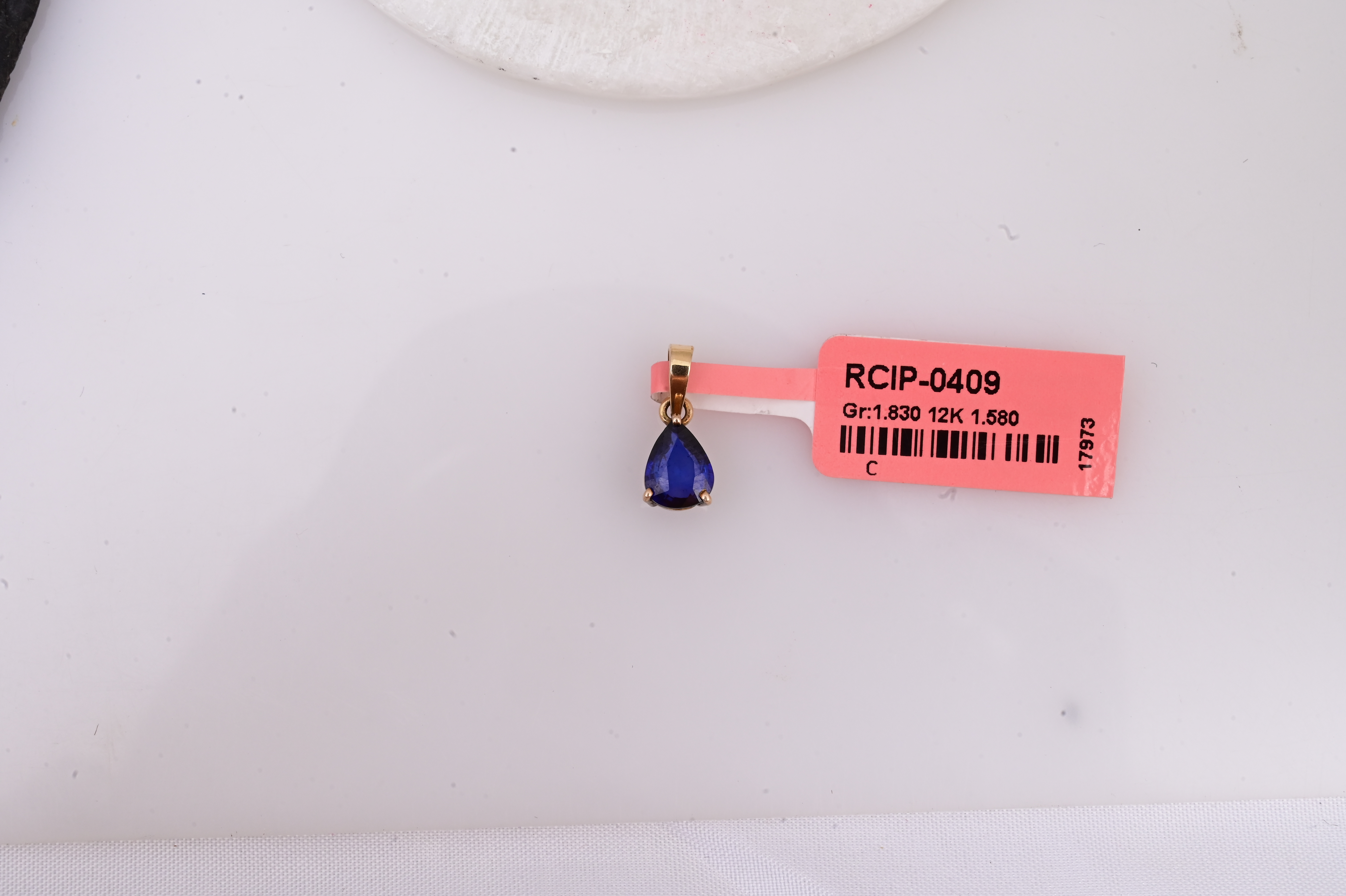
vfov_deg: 19.4
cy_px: 448
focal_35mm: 70
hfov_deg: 28.9
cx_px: 673
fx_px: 2615
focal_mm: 70
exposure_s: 1/125
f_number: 20
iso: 1000
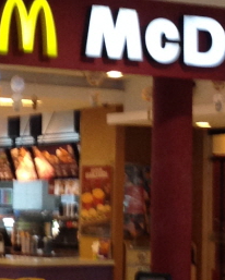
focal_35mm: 167
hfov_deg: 9.2
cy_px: 157
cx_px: 11
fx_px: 1388
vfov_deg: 11.5
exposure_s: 1/20
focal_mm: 4.12
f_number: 2.4
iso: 100
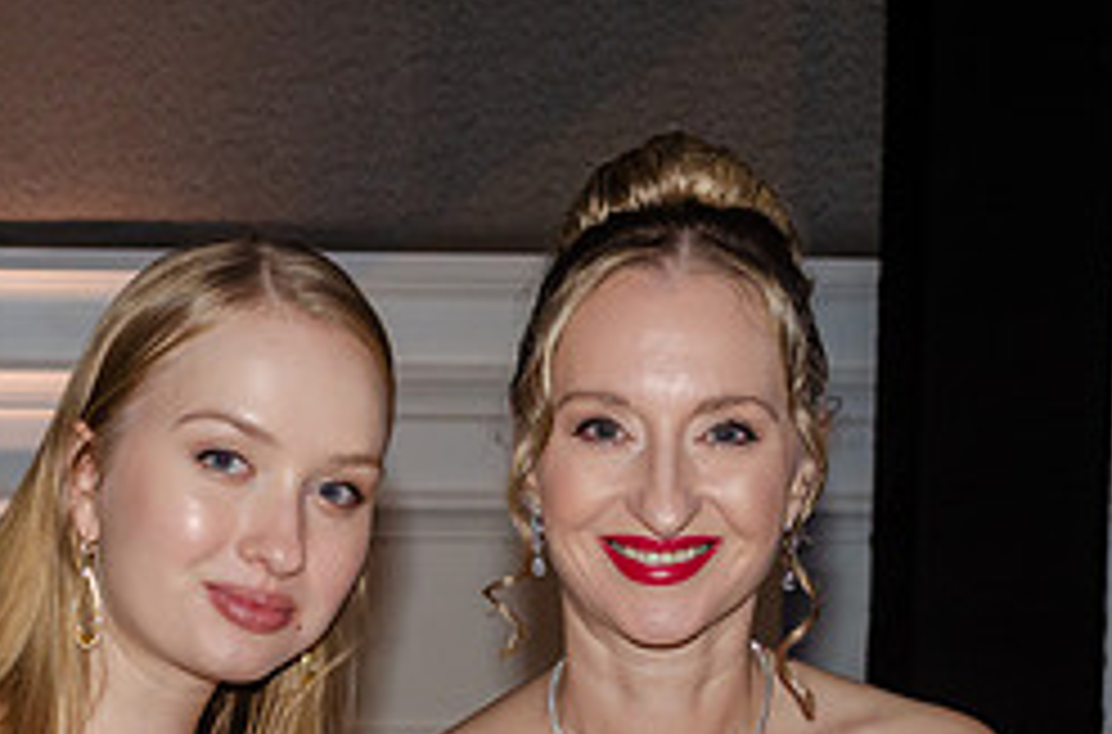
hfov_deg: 15.3
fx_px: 4126
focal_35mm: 134
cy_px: 684
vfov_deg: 10.1
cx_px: 446
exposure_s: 1/60
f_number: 5
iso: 1100
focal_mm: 38
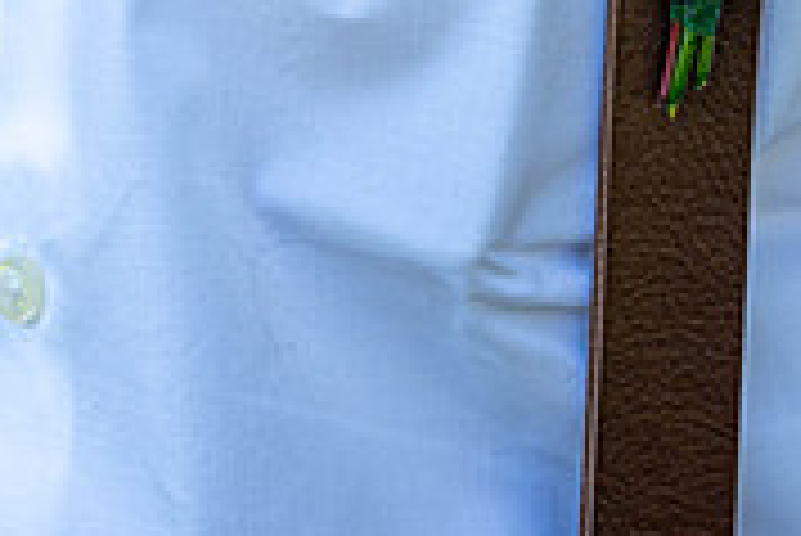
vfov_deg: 15.9
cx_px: 468
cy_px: -302
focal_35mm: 78
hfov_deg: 25.9
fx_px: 1737
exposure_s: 1/250
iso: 160
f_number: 5.6
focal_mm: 24
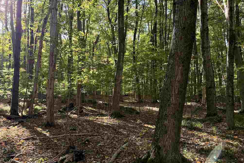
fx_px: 217
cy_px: 75
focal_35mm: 32
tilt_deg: +5.4
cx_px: 101
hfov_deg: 58.3
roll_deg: +0.2
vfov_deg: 41.1
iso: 200
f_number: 1.78
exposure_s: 1/229
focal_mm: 6.76
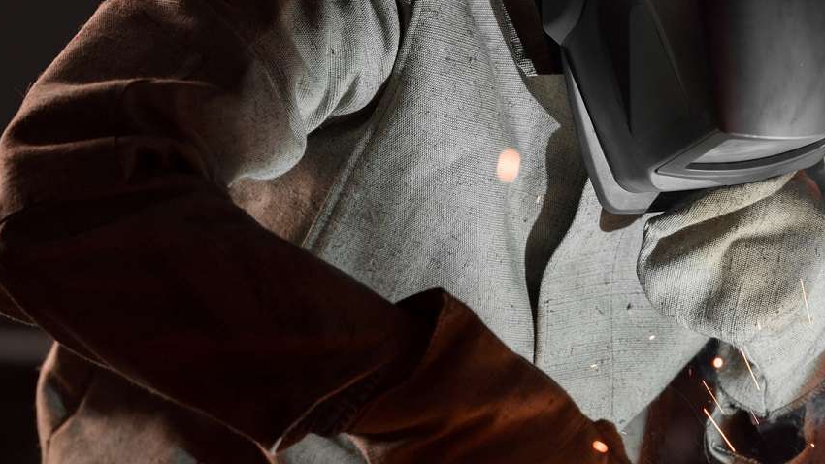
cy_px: 298
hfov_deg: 6.3
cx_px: 657
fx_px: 7481
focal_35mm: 342
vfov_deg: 3.6
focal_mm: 185
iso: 320
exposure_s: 1/200
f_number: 4
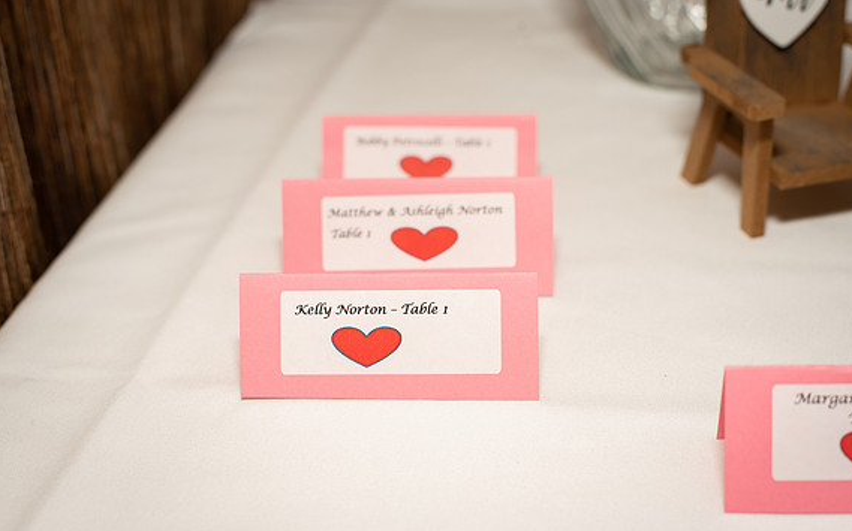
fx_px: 1207
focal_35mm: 52
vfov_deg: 24.8
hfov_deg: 38.9
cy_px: 263
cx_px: 431
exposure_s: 1/200
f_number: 5.6
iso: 320
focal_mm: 50
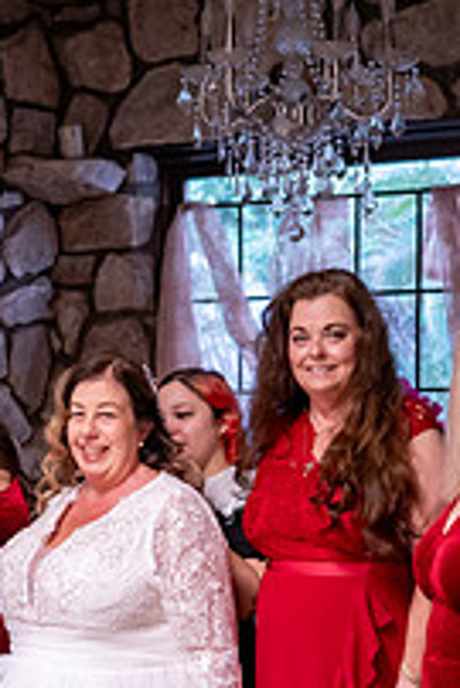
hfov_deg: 17.5
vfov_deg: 25.6
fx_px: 1492
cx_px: 140
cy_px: 528
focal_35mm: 78
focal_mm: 35
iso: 1000
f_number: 2
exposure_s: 1/250
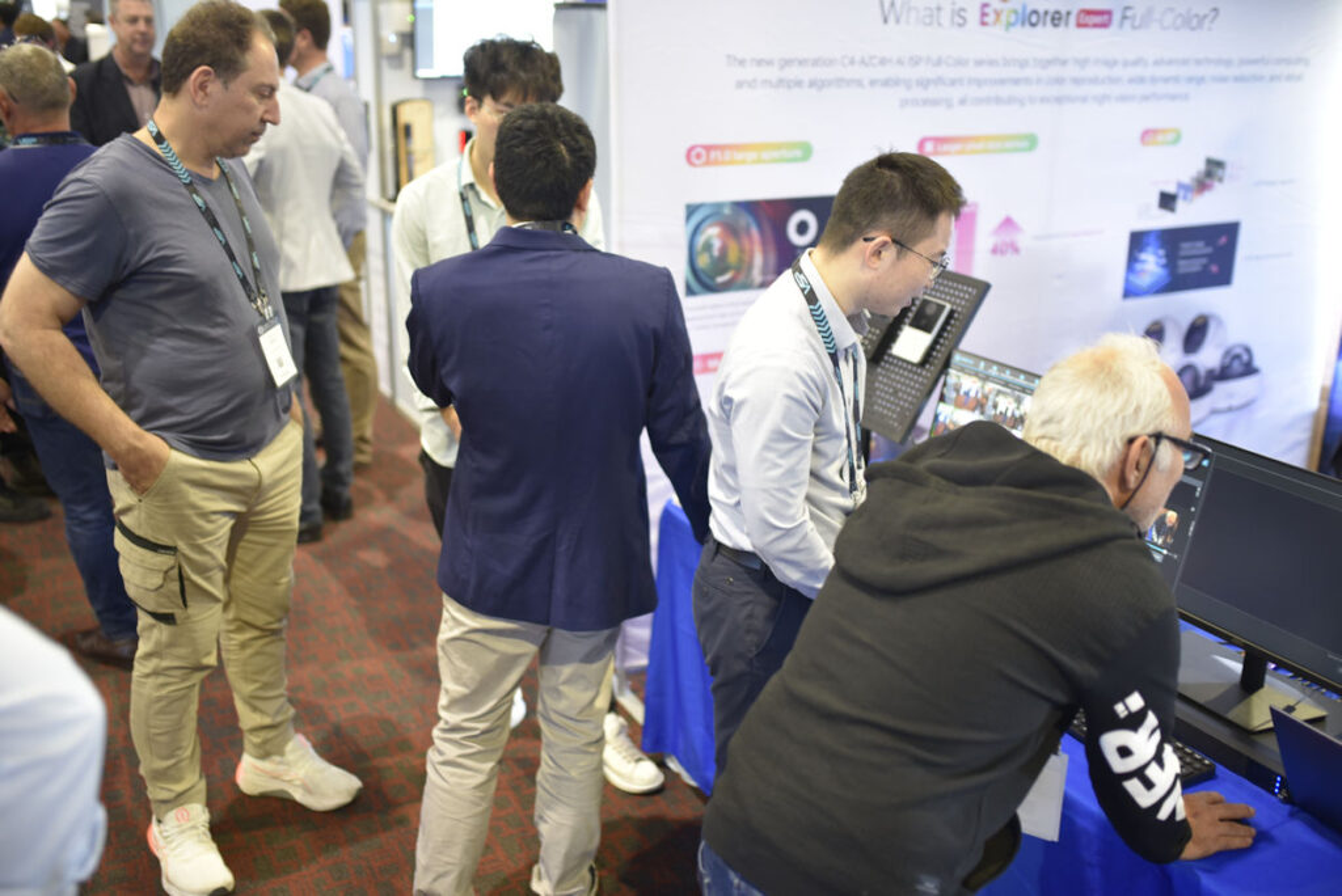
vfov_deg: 37.9
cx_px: 671
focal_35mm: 35
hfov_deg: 54.4
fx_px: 1305
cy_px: 448
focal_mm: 35
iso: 800
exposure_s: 1/60
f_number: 1.6
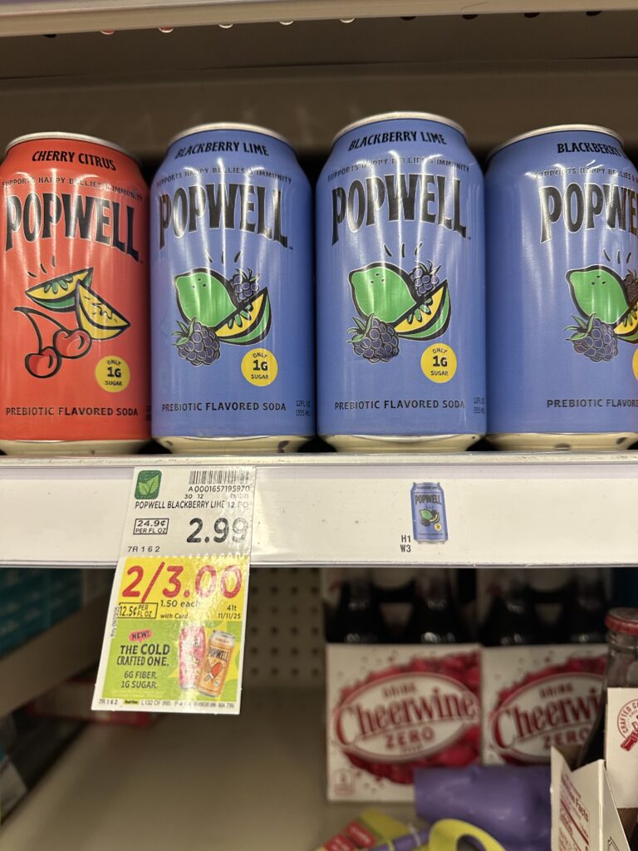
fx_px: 590
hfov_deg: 56.8
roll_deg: +1.6
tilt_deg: +0.0
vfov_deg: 71.6
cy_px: 426
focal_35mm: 24
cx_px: 319
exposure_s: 1/102
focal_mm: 6.86
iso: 250
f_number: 1.78
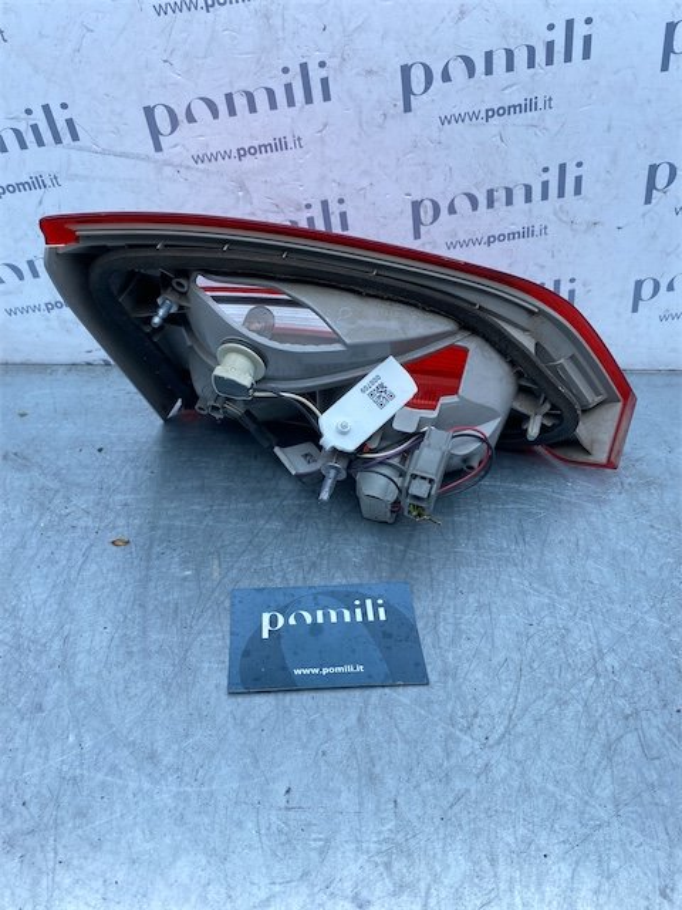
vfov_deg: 67.3
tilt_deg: -37.2
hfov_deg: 53.1
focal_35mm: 26
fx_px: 683
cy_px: 455
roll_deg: -2.9
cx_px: 341
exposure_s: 1/719
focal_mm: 4.25
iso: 32
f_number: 1.8
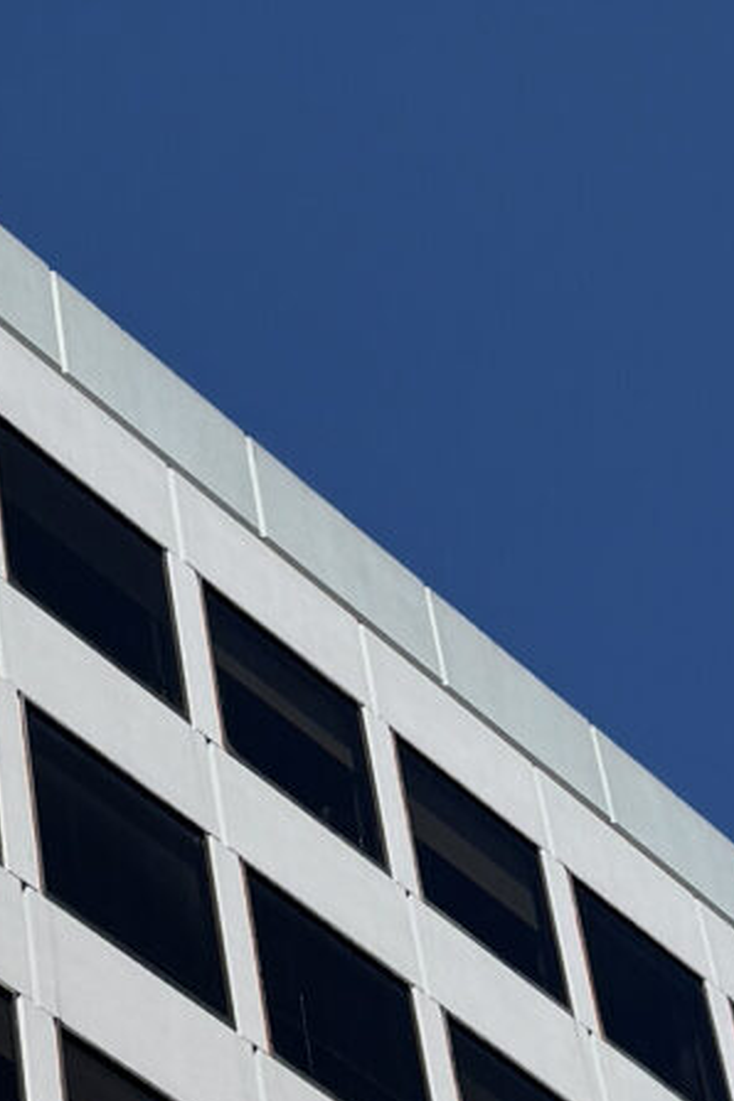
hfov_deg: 9.6
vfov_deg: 14.2
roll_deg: +7.7
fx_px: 4373
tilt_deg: +38.8
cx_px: 200
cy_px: 1000
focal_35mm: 143
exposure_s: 1/7937
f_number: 1.78
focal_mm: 6.76
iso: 80
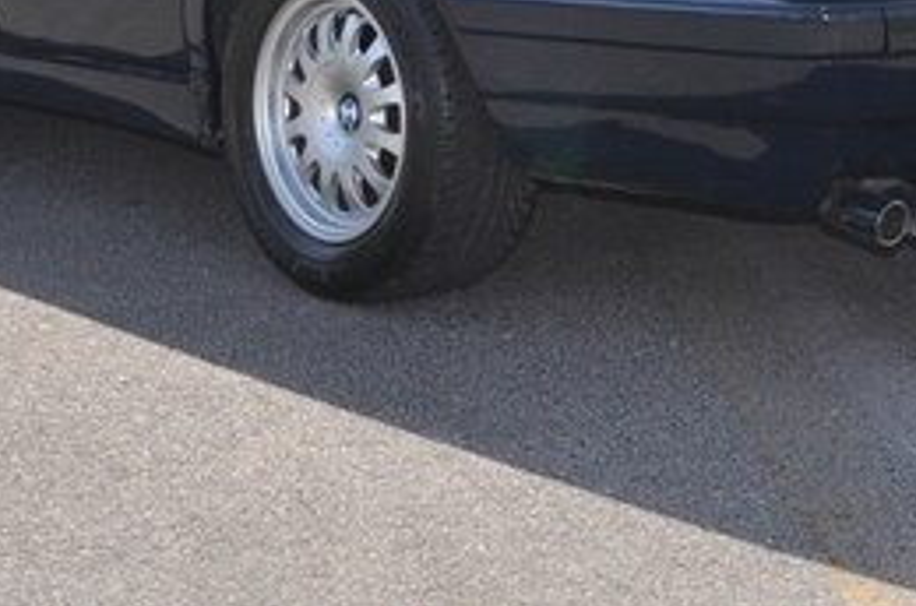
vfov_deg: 13.8
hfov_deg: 21.4
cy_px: -152
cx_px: 472
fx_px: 2418
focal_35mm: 95
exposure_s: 1/200
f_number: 13
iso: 200
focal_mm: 25
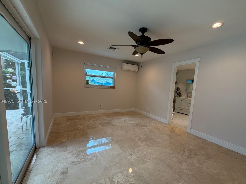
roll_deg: -2.4
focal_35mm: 16
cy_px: 102
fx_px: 114
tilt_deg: -7.0
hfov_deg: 94.3
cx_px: 133
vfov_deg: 77.9
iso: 160
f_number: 2.2
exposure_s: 1/120
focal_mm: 2.22
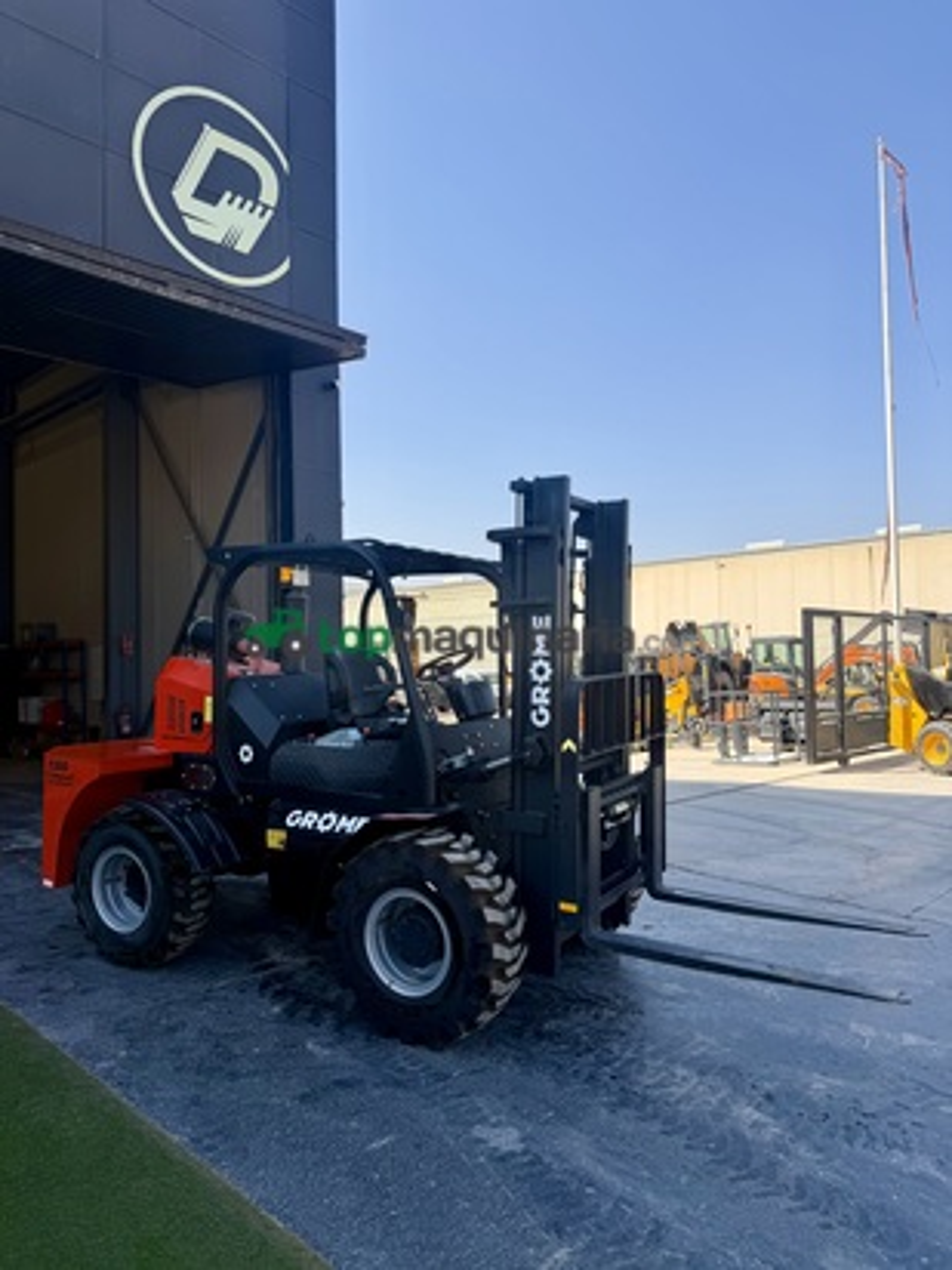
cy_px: 635
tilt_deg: +2.0
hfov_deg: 56.8
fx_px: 880
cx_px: 476
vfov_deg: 71.6
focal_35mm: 24
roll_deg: +0.8
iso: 80
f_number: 1.78
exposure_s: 1/3145
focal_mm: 6.76
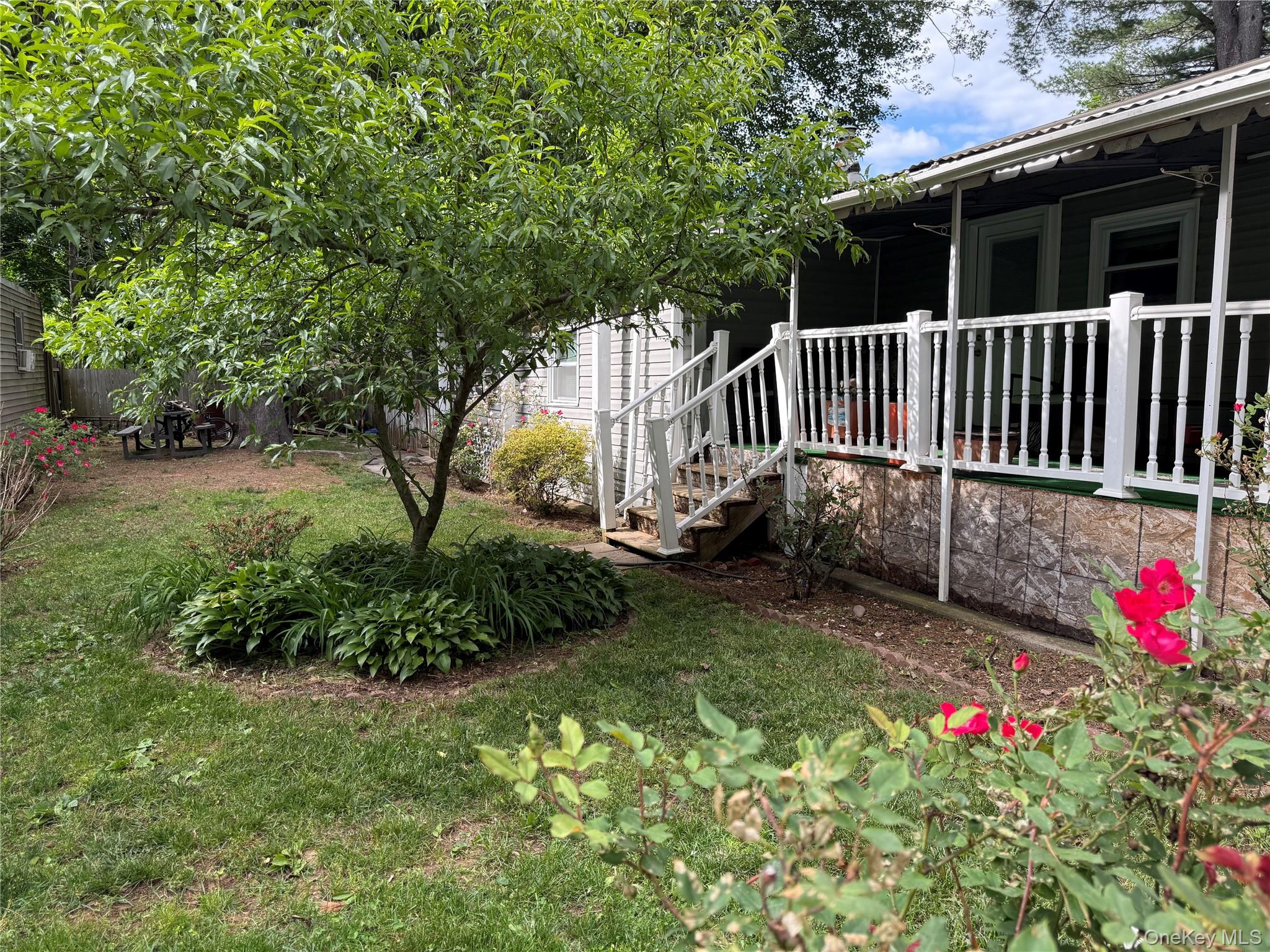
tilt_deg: -5.7
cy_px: 476
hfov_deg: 71.6
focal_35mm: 24
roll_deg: -0.9
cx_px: 635
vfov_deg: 56.8
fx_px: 881
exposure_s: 1/772
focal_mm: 6.76
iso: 100
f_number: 1.78
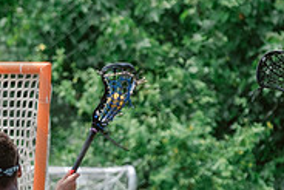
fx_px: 13690
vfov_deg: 0.8
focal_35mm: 1734
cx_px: -53
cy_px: 365
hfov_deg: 1.2
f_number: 5
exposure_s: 1/1600
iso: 400
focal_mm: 200
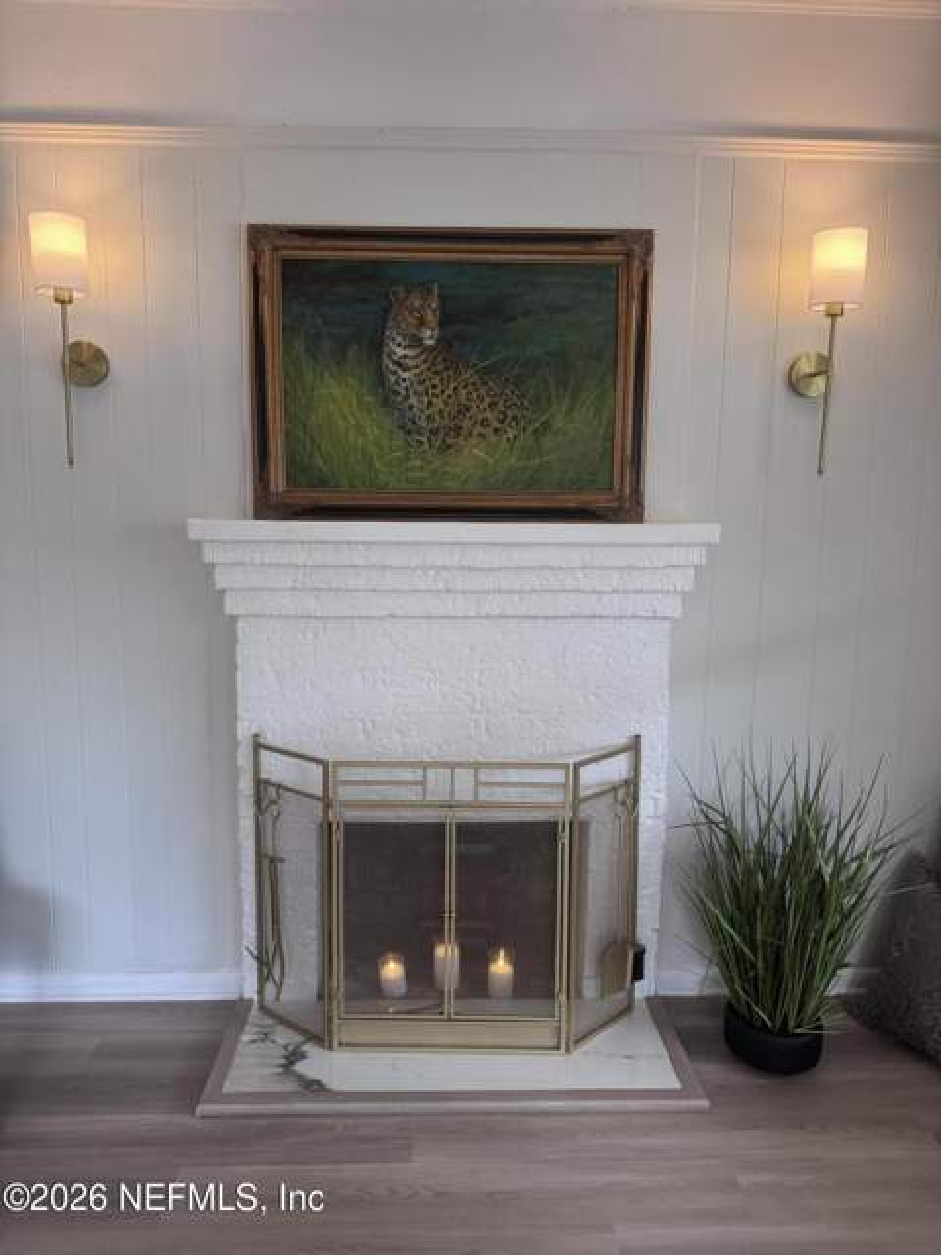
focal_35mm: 24
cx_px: 470
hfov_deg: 56.8
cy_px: 628
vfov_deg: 71.6
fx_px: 870
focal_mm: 6.76
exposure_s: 1/60
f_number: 1.78
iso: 200
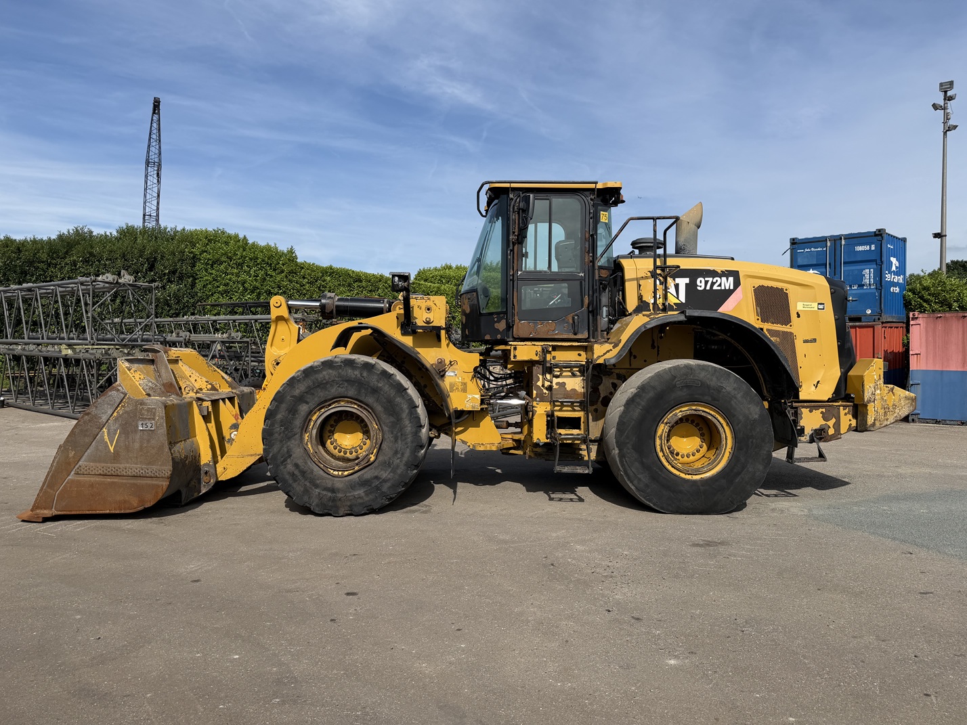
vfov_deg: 56.8
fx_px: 670
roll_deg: +0.0
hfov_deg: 71.6
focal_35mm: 24
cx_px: 484
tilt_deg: -0.8
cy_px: 362
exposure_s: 1/4673
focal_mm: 6.76
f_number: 1.78
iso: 80
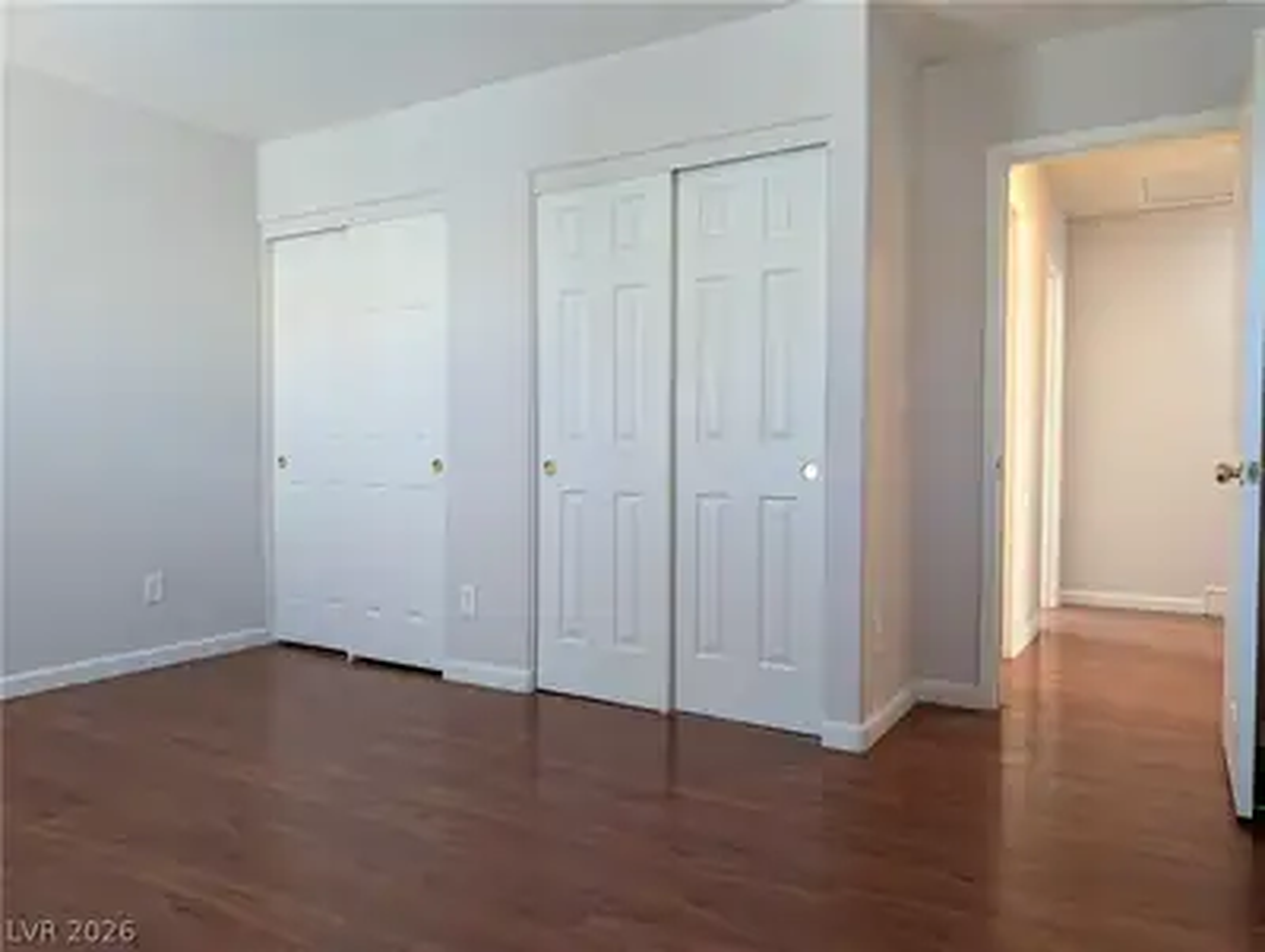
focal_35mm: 24
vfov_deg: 56.9
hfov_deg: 71.5
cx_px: 632
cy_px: 476
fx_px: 878
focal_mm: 6.9
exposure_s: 1/30
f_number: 1.68
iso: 128
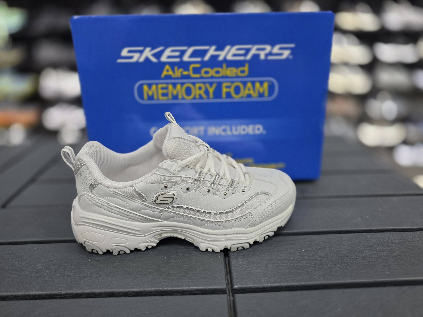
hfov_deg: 73.9
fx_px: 281
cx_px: 212
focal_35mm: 23
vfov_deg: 58.9
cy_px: 158
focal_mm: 6.3
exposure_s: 1/180
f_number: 1.7
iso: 200
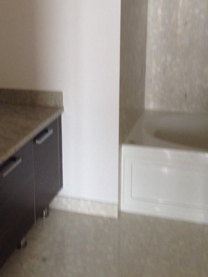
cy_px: 80
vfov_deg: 34.4
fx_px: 440
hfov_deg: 26.5
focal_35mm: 55
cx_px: 79
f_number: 2.4
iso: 80
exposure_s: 1/20
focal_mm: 4.12
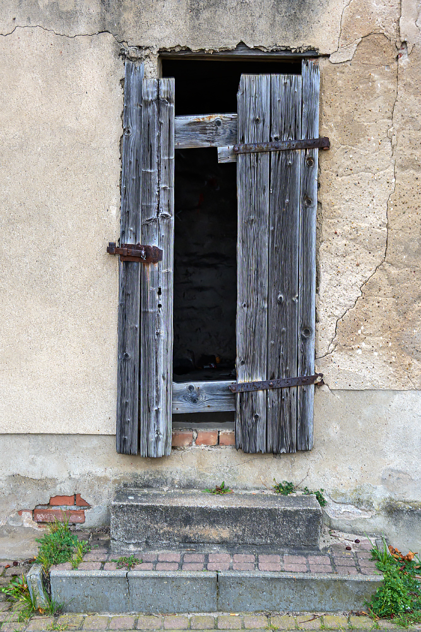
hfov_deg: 28.5
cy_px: 316
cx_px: 210
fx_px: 828
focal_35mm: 47
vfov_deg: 41.7
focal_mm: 31.5
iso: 400
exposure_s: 1/20
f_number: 5.6
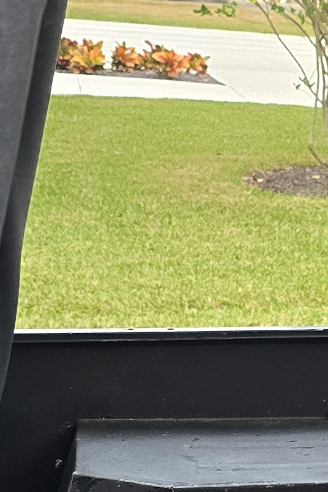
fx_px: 1626
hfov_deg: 11.3
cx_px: 403
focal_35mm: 119
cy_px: 435
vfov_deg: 17.0
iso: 200
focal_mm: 6.3
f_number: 1.7
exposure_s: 1/120
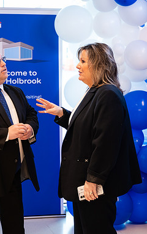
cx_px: 45
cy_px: 111
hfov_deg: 15.4
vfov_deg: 24.3
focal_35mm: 85
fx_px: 544
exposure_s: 1/200
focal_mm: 51
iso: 1000
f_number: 3.2
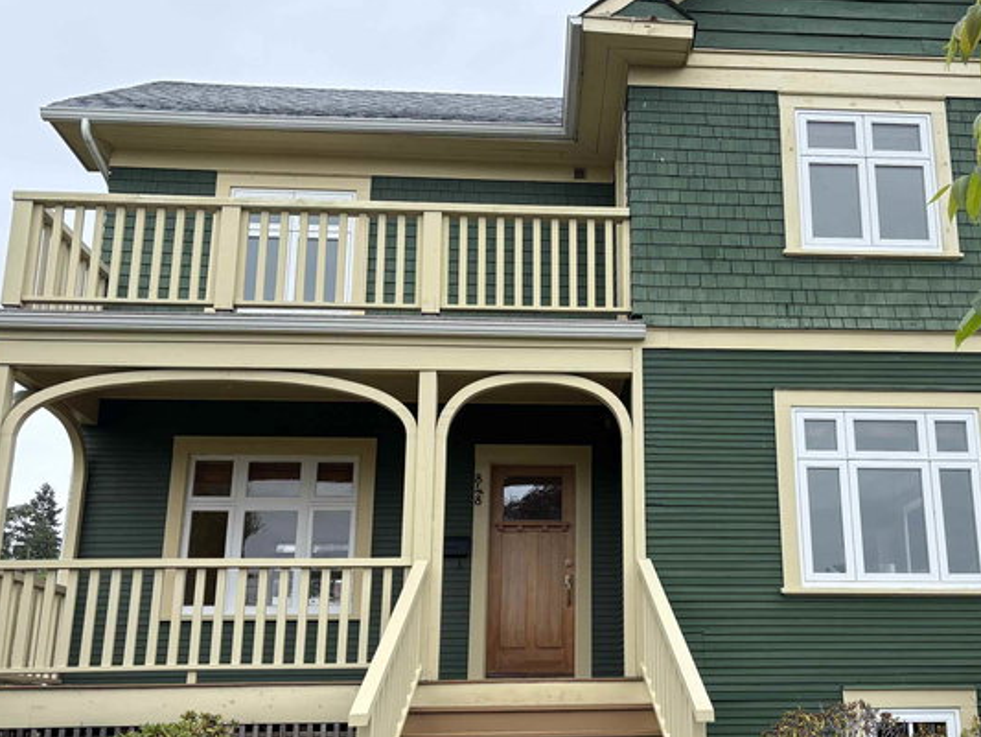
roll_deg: +0.6
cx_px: 628
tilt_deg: +15.2
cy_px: 426
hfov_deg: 47.3
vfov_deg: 36.8
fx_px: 1105
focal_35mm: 39
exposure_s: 1/1587
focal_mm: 5.96
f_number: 1.6
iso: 64
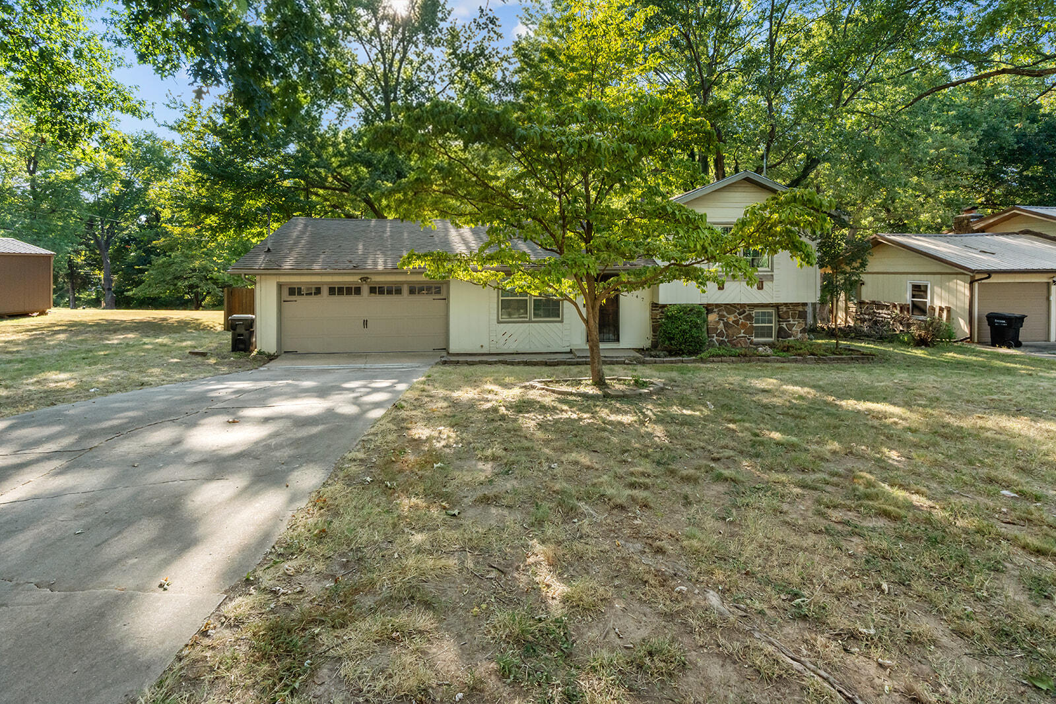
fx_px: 469
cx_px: 528
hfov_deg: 96.7
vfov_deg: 73.8
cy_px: 352
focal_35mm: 16
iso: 1600
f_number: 16
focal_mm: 16
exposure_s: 1/200
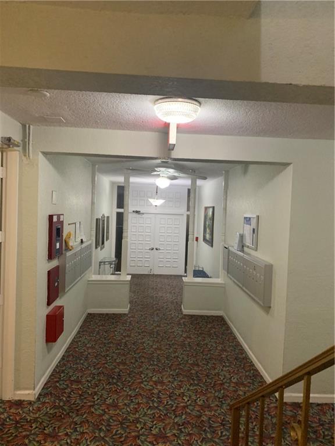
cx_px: 168
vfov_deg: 67.3
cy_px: 223
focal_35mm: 26
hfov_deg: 53.1
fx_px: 335
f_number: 1.8
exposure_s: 1/40
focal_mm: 4.25
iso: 400
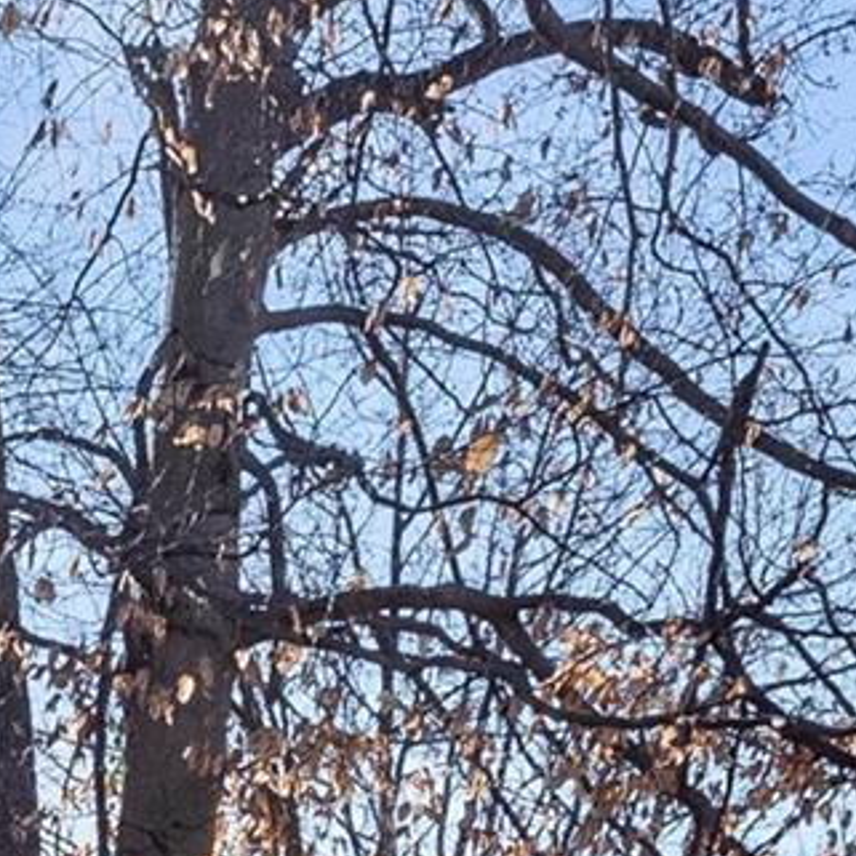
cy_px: 1161
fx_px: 2126
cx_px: -368
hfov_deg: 20.1
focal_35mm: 76
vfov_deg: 20.5
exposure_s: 1/1250
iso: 4000
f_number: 9
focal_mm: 14
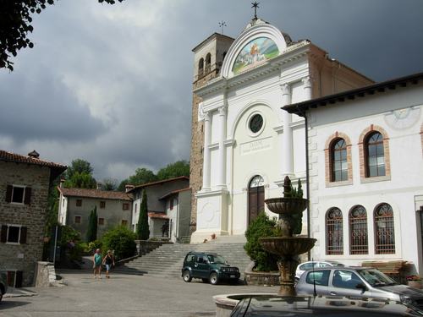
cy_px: 158
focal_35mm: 36
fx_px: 440
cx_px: 212
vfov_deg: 39.7
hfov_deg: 51.4
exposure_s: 1/395
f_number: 7.6
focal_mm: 7.5
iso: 50
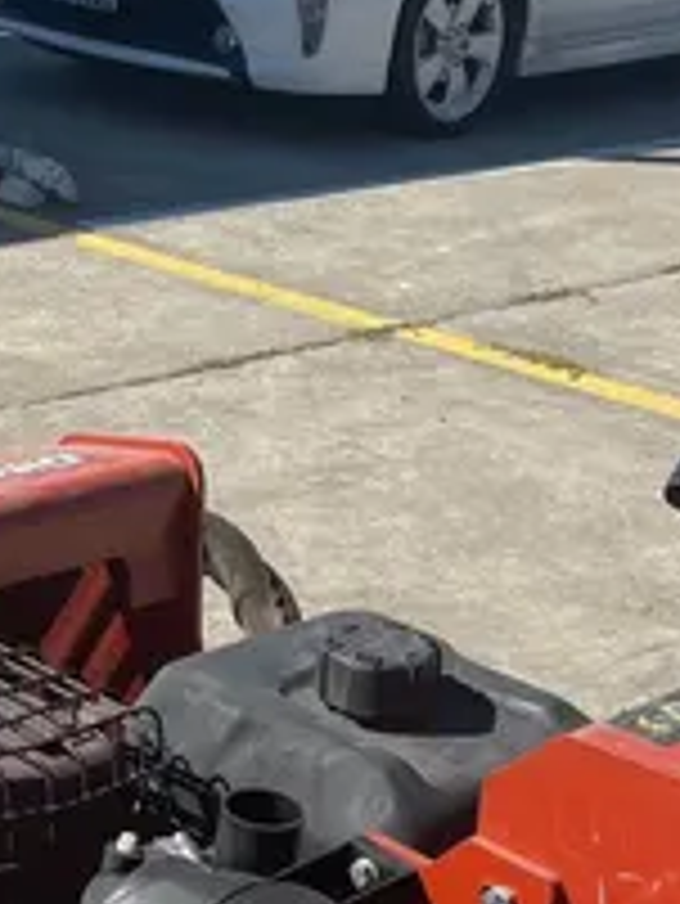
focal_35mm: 95
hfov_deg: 15.6
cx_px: 270
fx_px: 2486
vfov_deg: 19.3
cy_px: 1131
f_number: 1.6
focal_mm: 4.2
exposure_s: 1/2618
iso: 32
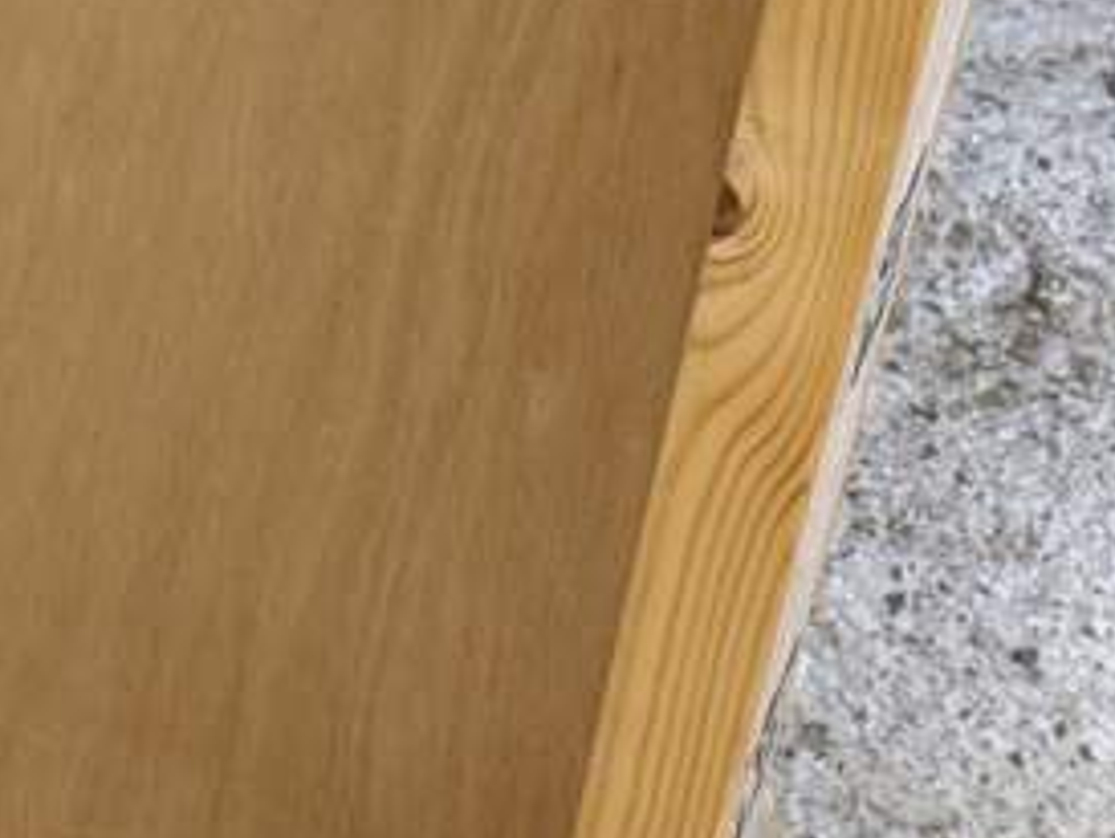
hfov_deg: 13.6
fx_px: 4513
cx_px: -330
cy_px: -252
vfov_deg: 10.4
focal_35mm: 140
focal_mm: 6.76
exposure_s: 1/50
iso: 125
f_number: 1.78
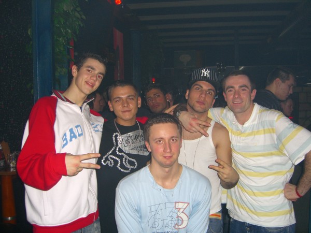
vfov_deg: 37.7
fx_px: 341
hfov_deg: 49.0
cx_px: 156
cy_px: 116
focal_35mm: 38
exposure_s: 1/60
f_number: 2.8
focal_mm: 7.9
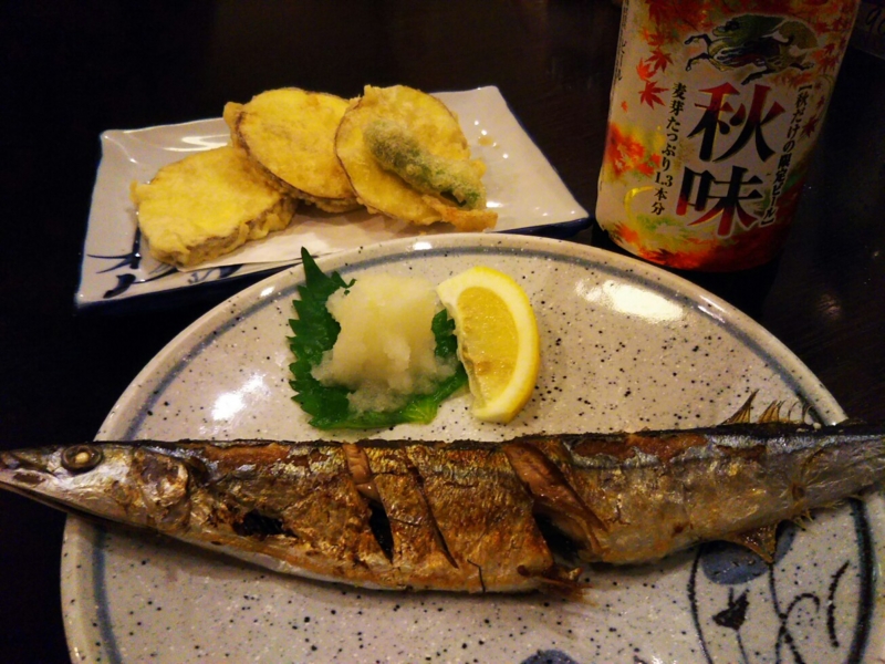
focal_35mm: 30
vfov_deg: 46.8
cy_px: 332
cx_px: 442
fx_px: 767
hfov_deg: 60.0
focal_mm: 4
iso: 250
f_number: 2.2
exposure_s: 1/30
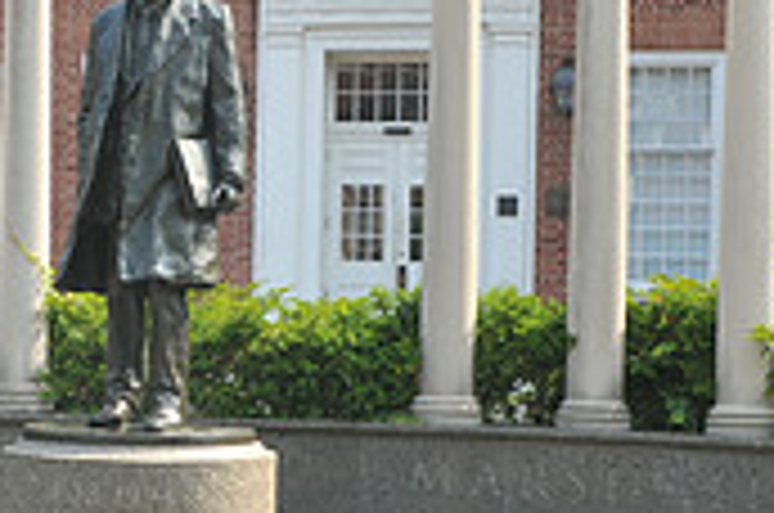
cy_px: 322
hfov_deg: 22.0
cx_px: 117
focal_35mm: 91
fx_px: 1953
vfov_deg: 14.9
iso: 200
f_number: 7.1
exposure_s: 1/200
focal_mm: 18
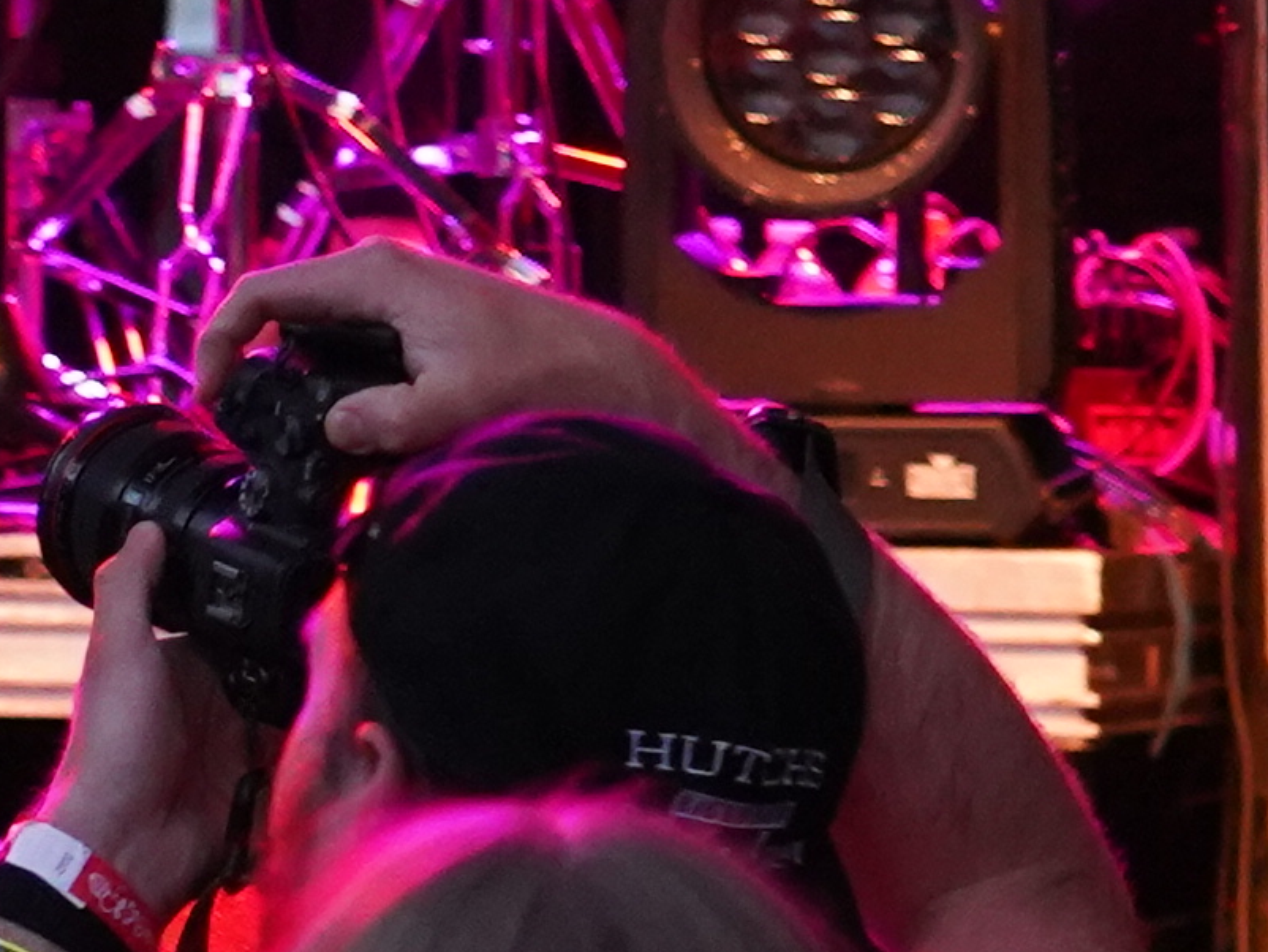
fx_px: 15023
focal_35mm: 410
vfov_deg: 3.6
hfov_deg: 4.8
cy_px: -1048
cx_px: -1099
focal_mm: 57
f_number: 4
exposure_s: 1/160
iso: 4000
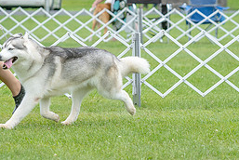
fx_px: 2127
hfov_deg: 6.4
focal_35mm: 320
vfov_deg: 4.3
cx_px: 2
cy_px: -4
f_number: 3.5
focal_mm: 95
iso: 400
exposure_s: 1/1250
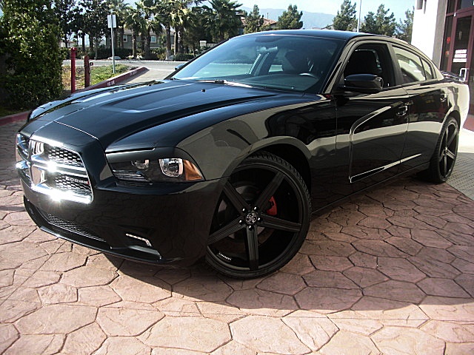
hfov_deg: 51.4
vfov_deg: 39.7
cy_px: 178
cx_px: 237
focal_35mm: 36
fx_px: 493
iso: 50
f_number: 2.8
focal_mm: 6.3
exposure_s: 1/320
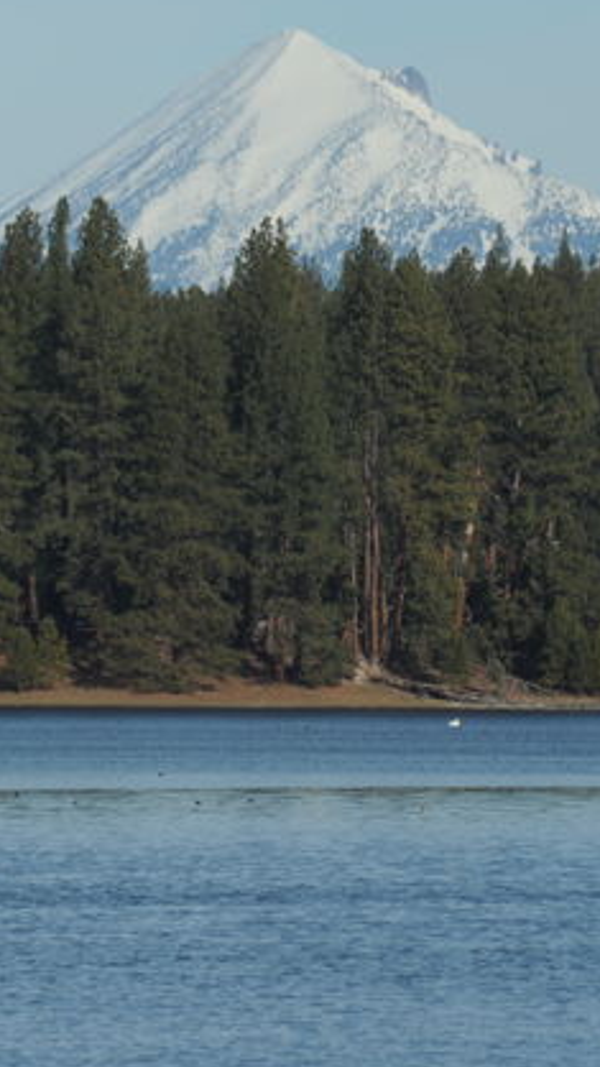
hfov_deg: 2.0
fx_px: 17005
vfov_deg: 3.6
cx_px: 281
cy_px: 521
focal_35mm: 601
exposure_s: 1/400
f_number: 11
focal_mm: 300
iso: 200
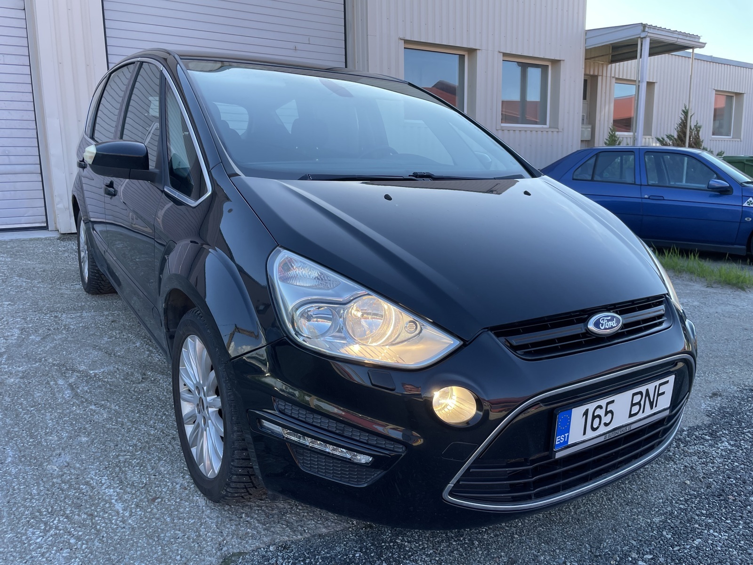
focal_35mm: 26
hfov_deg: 67.3
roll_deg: +0.5
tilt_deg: -9.8
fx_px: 566
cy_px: 282
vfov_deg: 53.1
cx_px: 376
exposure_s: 1/502
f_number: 1.6
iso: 32
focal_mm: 4.2
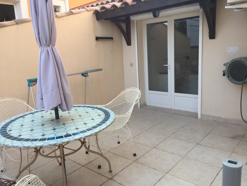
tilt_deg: -10.9
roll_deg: +2.5
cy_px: 93
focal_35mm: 29
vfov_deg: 48.2
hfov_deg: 61.7
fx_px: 207
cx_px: 124
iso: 32
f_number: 2.2
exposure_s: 1/425
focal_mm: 4.15
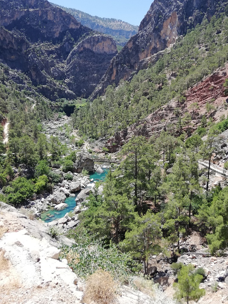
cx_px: 131
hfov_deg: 45.3
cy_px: 130
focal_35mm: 31
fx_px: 272
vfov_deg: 58.1
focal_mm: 3.81
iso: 50
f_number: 2.2
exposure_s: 1/494
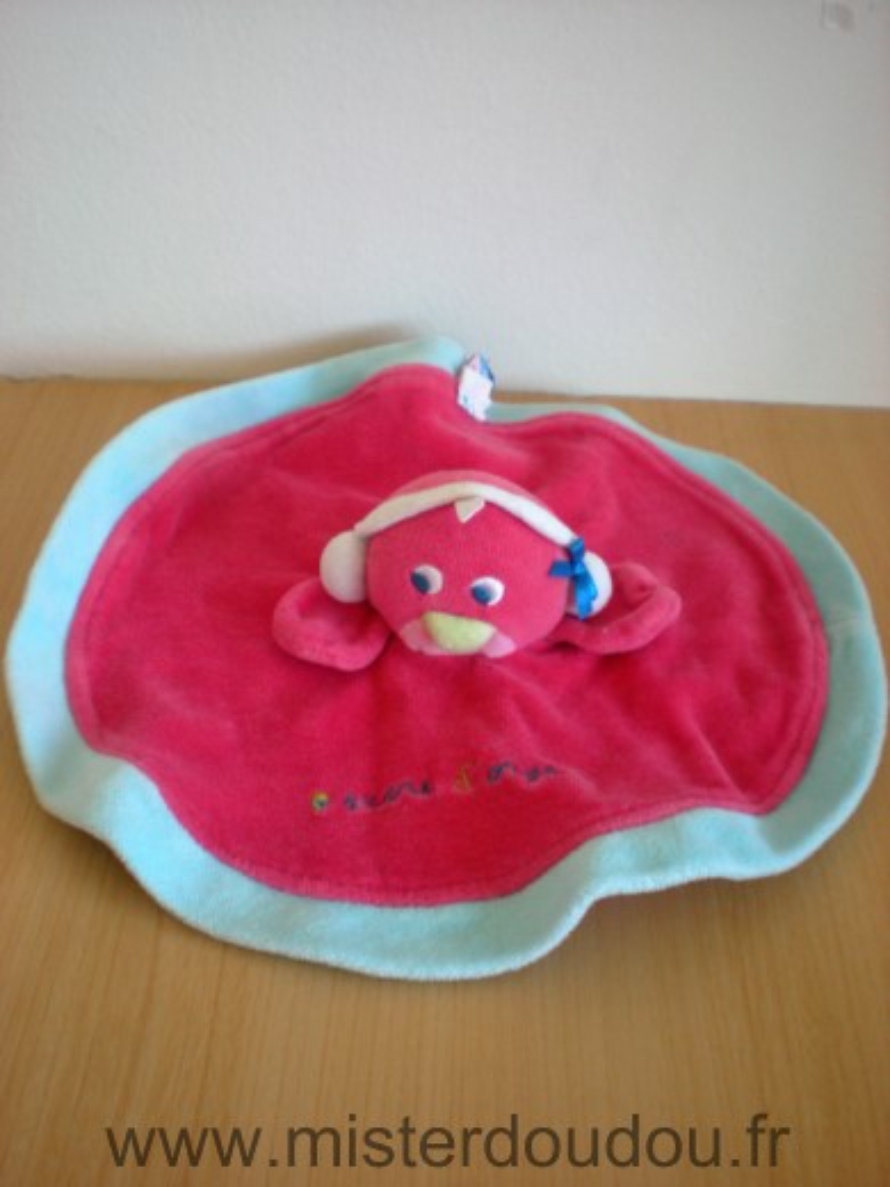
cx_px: 445
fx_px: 1303
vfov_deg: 49.0
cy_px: 594
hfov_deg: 37.7
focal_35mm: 38
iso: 200
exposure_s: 1/47
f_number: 3.1
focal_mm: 6.3
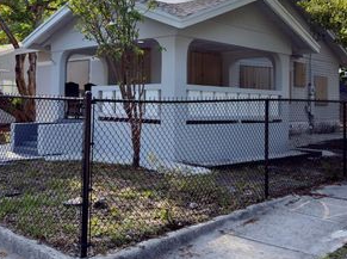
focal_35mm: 43
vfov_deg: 33.2
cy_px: 85
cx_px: 151
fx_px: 430
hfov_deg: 43.8
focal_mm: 6.76
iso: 80
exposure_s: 1/1116
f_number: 1.78
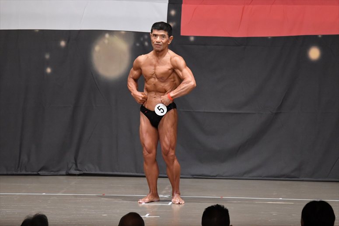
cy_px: 113
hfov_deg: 9.2
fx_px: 2118
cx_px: 170
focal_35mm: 225
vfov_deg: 6.1
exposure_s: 1/400
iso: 6400
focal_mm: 150
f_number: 5.6
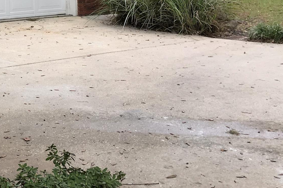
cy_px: -60
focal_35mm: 81
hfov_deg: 22.9
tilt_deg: +0.1
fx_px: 637
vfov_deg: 15.9
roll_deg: +0.1
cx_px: -60
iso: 25
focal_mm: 4.15
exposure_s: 1/132
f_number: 2.2
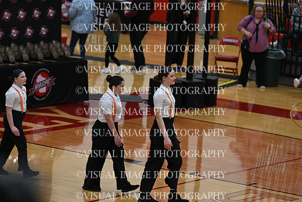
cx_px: 151
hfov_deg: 10.3
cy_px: 101
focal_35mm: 200
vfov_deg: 6.9
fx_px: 1678
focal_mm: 200
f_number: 4
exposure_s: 1/400
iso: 4000
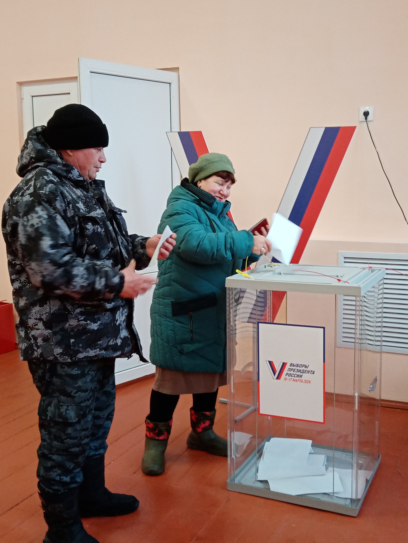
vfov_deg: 67.3
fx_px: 409
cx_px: 204
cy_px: 272
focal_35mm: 26
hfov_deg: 53.1
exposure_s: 1/33.3
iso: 252
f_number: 1.8
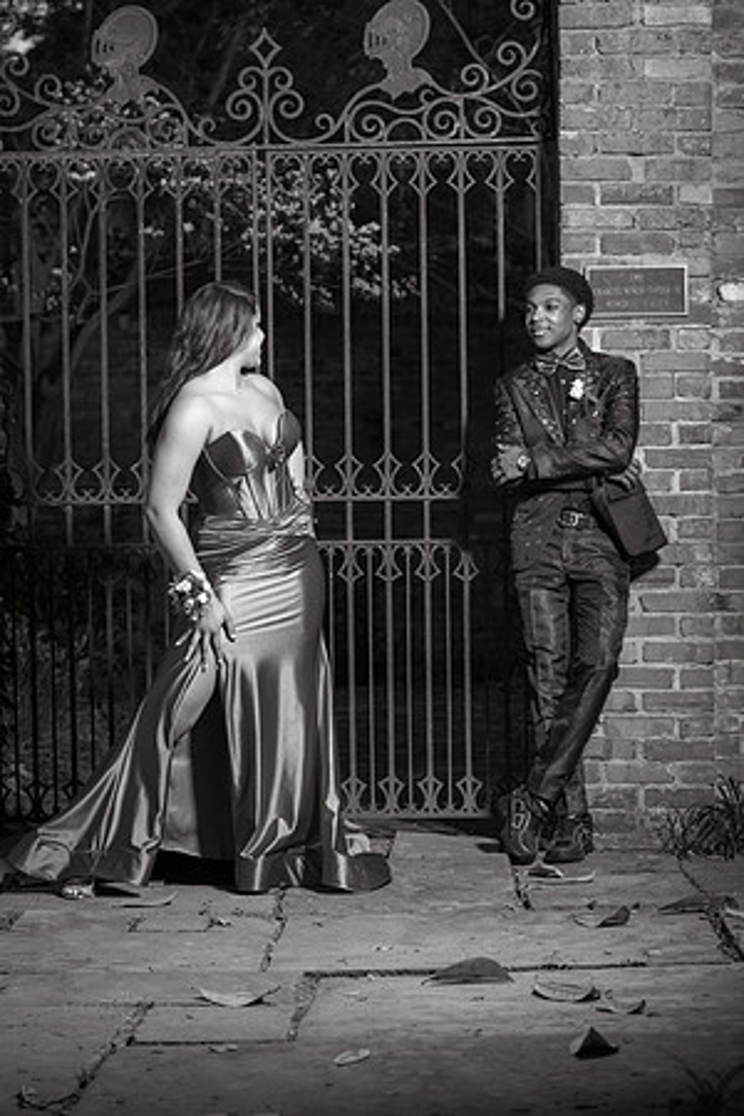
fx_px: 2852
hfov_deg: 14.9
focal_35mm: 92
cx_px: 372
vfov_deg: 22.1
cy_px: 558
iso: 320
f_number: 6.3
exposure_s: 1/250
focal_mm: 92
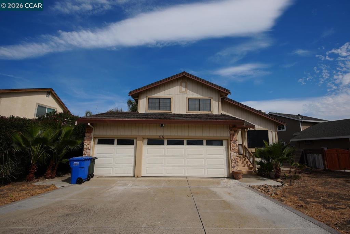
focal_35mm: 16
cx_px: 175
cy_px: 117
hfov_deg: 96.7
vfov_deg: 73.8
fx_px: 156
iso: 80
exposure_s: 1/1000
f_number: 5
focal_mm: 11
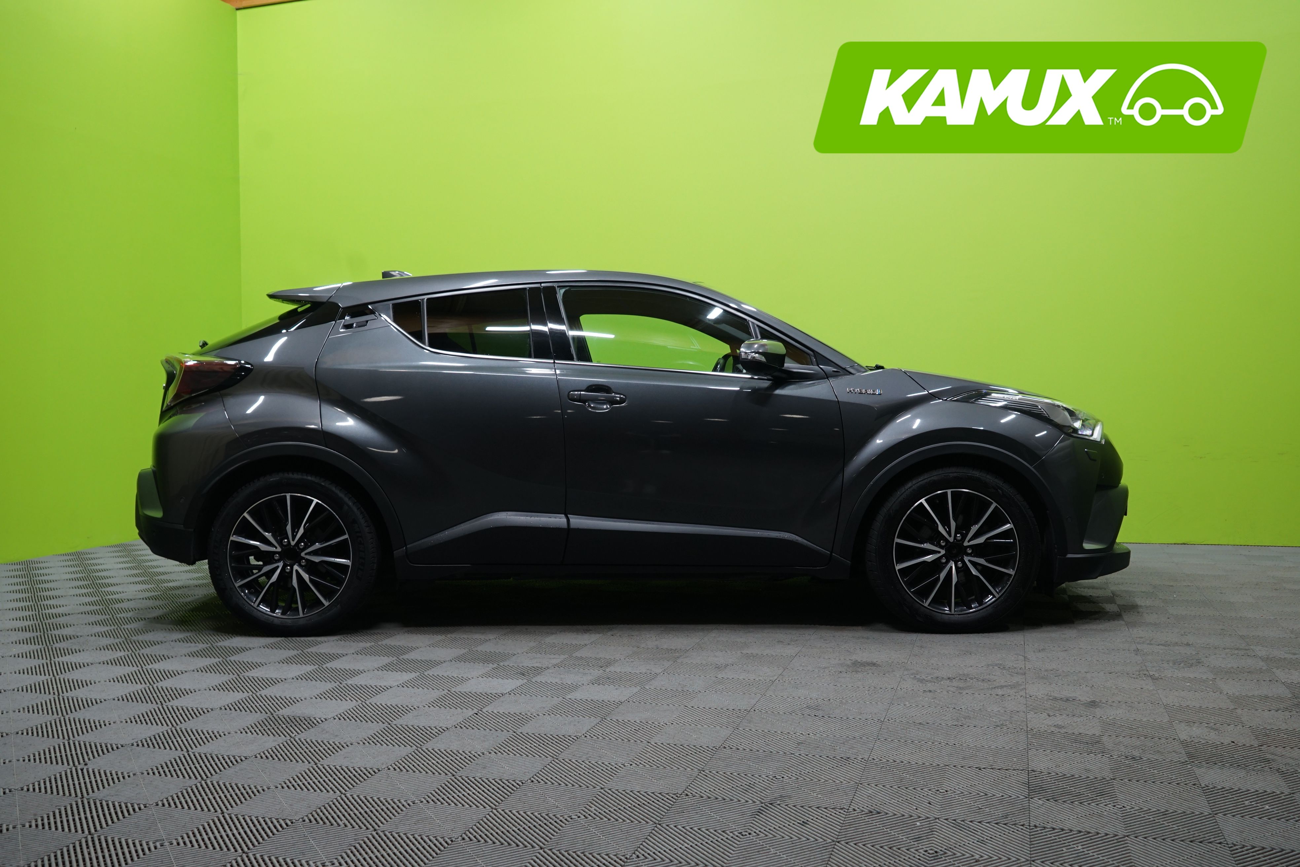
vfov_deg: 40.0
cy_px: 434
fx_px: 1192
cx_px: 650
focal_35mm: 33
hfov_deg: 57.2
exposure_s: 1/20
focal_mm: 33
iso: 640
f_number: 5.6
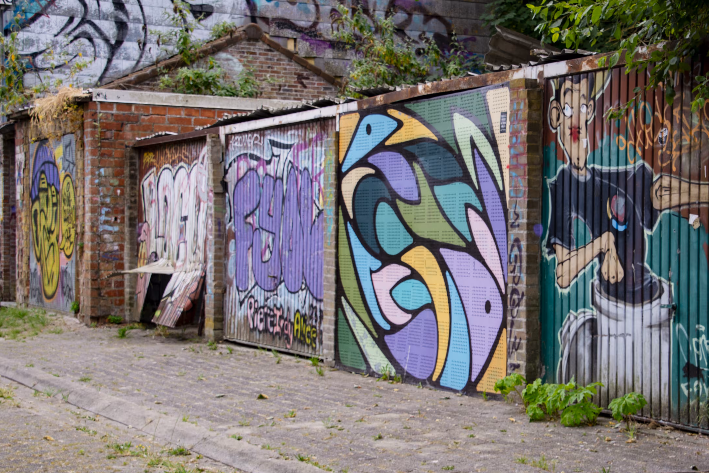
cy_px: 262
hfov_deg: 27.7
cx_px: 457
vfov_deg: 18.7
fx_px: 1432
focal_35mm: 73
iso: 200
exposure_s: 1/200
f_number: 7.1
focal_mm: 35
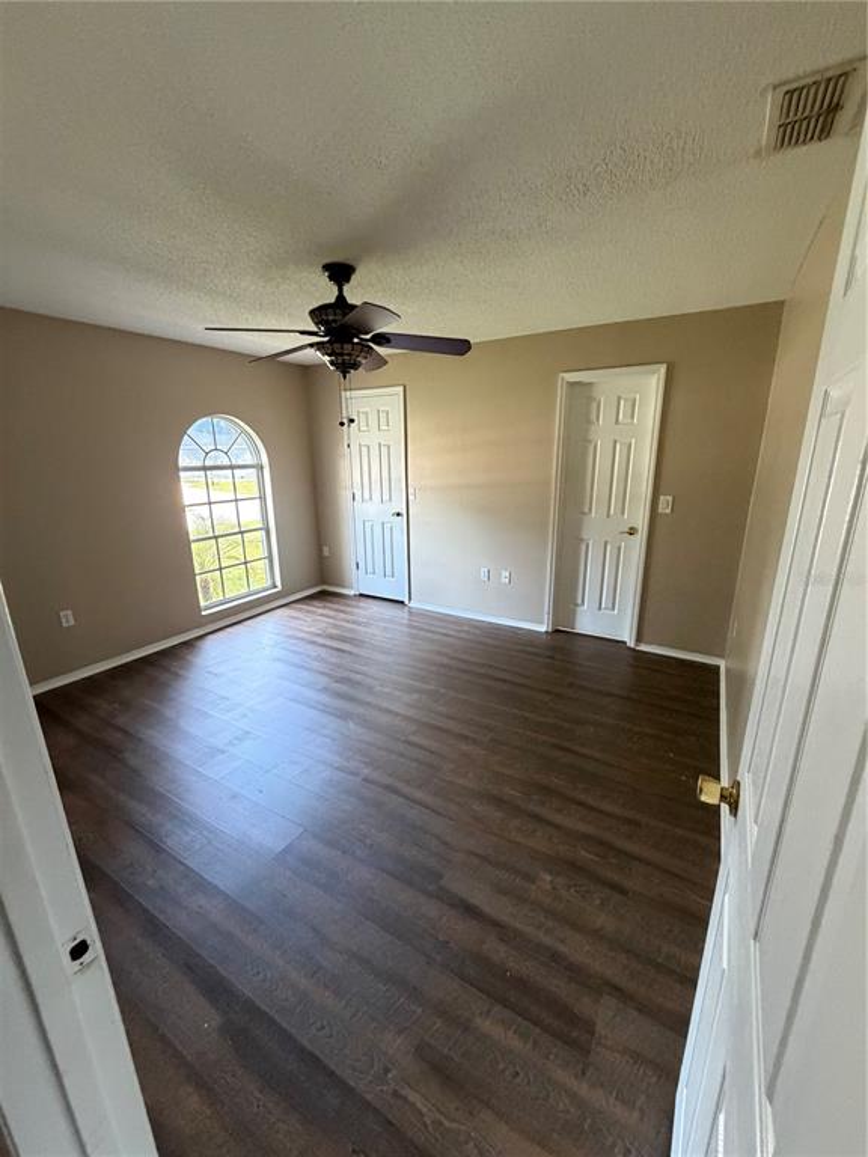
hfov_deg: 85.7
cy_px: 578
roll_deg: +0.3
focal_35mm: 14
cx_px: 434
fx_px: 468
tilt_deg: -15.1
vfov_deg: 102.1
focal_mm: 2.22
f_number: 2.2
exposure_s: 1/60
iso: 500
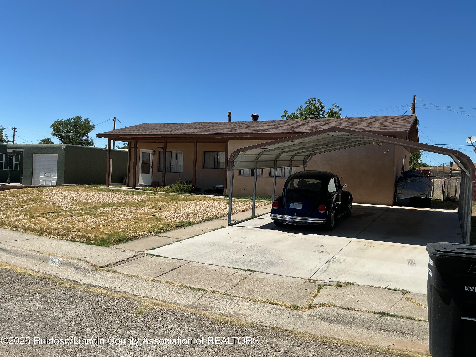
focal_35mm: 29
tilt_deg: -0.3
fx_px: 399
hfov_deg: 61.7
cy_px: 178
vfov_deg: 48.2
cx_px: 238
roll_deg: -2.0
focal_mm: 3
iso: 25
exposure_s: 1/2959
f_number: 1.8
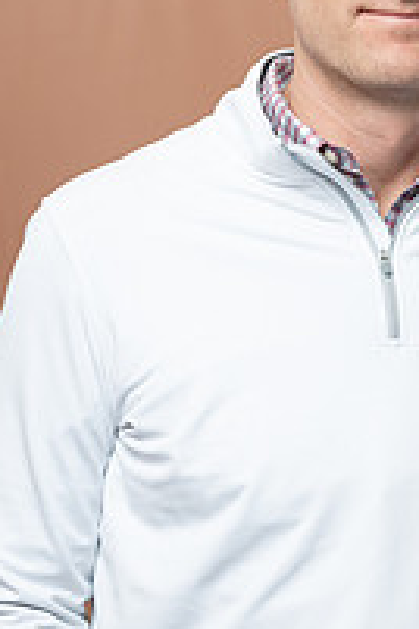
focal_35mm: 157
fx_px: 2741
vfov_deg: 13.1
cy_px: 338
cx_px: 388
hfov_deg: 8.7
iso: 320
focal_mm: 70
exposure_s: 1/160
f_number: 4
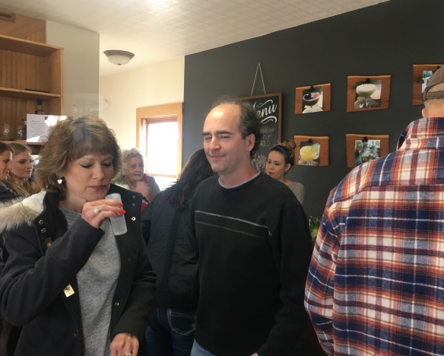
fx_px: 408
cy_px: 175
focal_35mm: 31
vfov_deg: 47.2
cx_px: 239
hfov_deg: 57.1
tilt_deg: -2.2
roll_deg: -0.5
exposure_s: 1/30
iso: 80
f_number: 2.2
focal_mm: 4.15
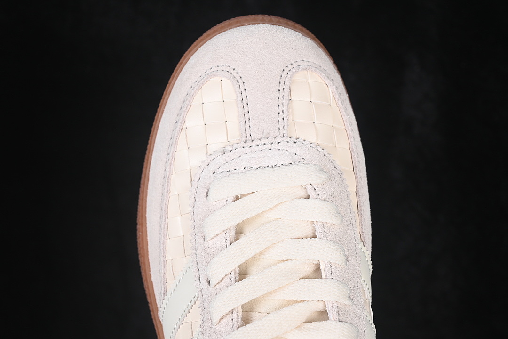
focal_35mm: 75
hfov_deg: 27.0
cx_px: 254
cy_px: 170
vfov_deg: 18.2
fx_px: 1058
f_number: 7.1
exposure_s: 1/80
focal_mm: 50
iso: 160
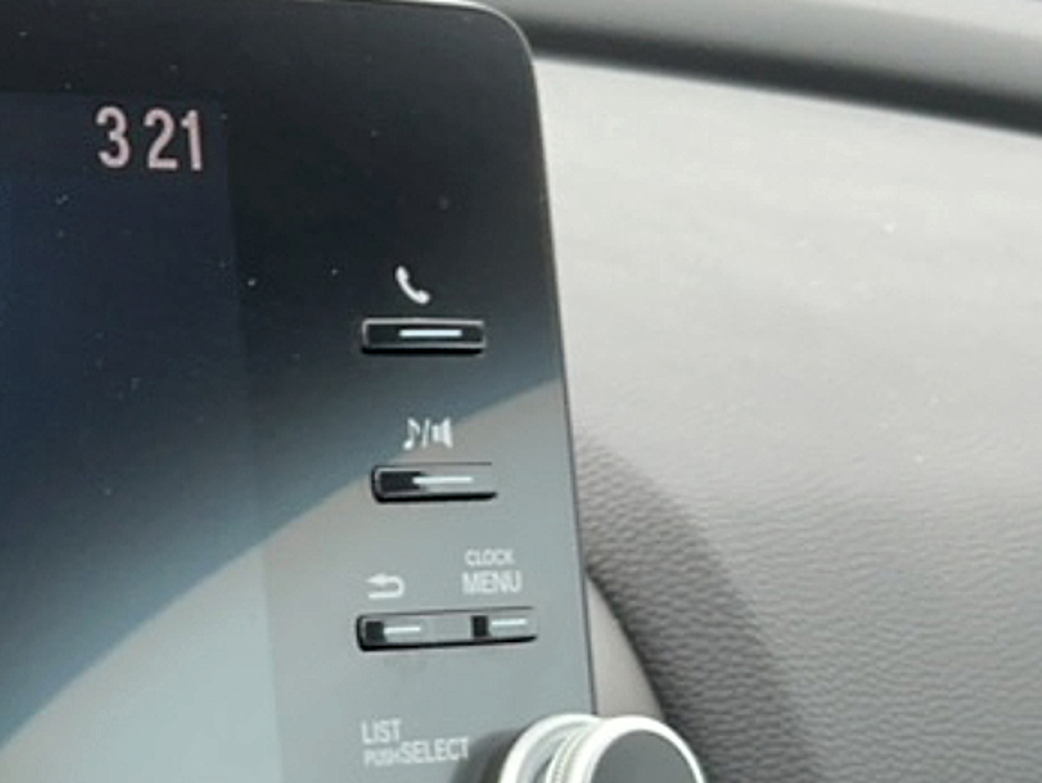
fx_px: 2499
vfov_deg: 17.5
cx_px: -254
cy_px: 738
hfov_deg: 21.6
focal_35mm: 83
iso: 32
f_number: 1.8
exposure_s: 1/120
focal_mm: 3
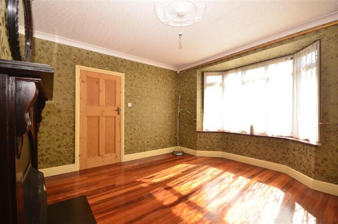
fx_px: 140
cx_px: 169
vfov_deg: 77.0
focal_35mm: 15
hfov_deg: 100.5
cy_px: 112
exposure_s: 1/30
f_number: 7.1
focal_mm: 10
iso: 320
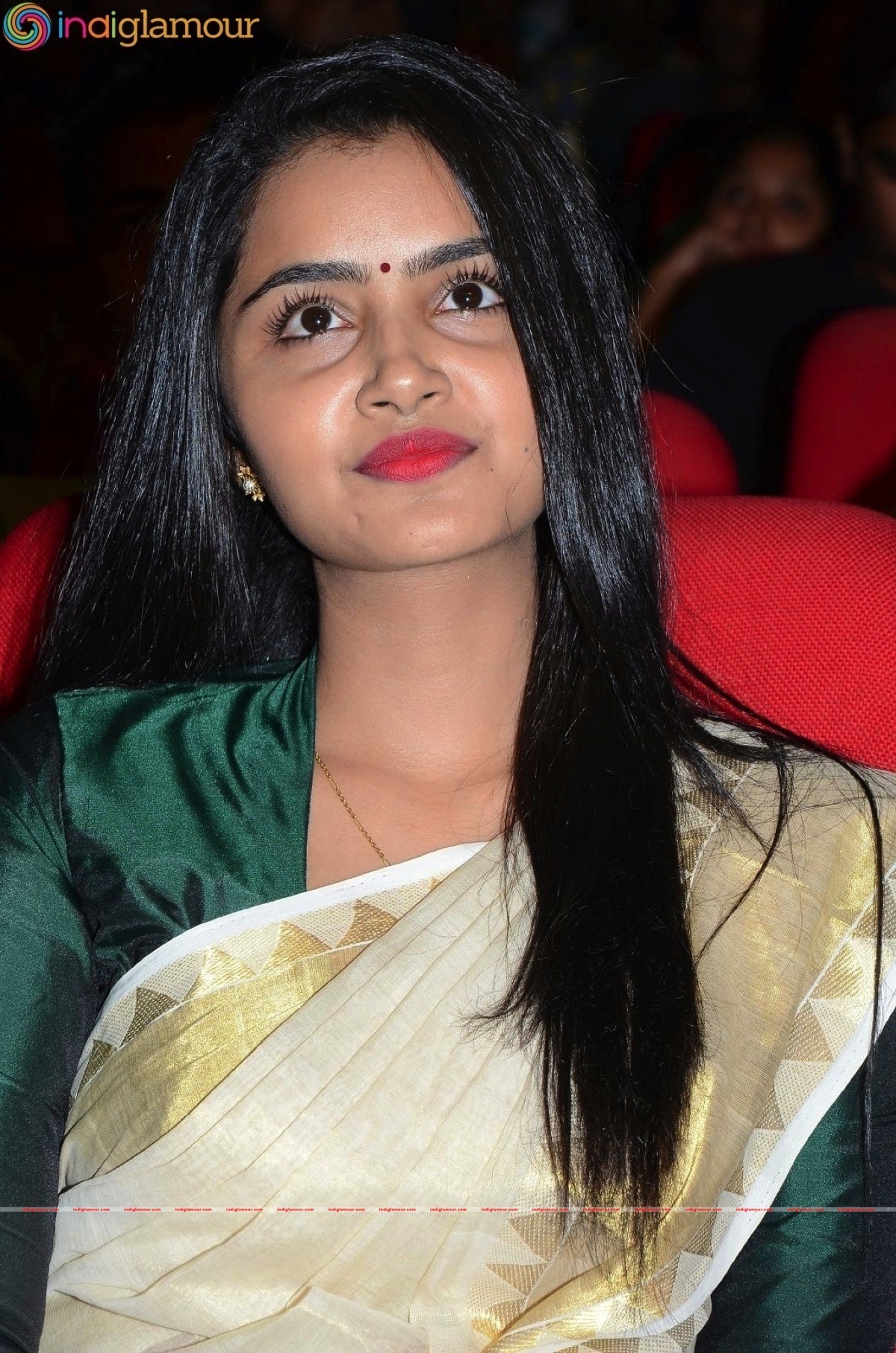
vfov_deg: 13.1
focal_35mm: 158
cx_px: 448
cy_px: 676
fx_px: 5904
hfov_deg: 8.7
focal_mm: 105
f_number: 7.1
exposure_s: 1/125
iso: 500
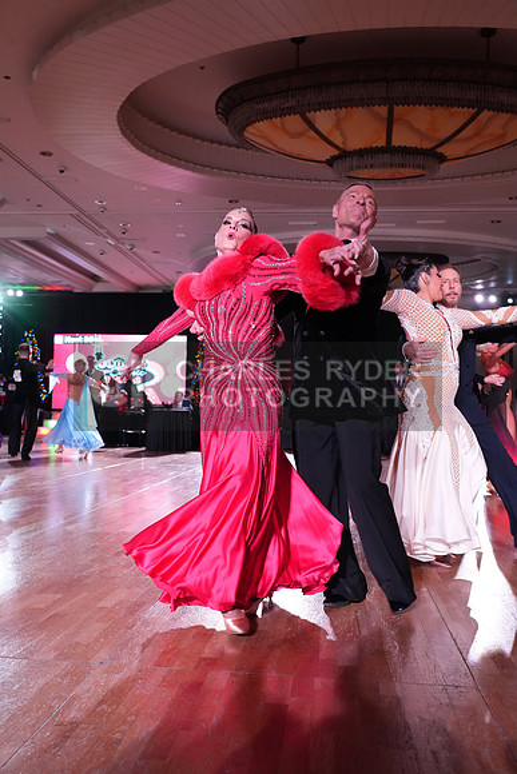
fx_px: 689
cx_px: 258
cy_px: 387
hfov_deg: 41.1
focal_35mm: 32
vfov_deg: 58.7
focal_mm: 32
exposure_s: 1/320
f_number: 4.5
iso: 4000
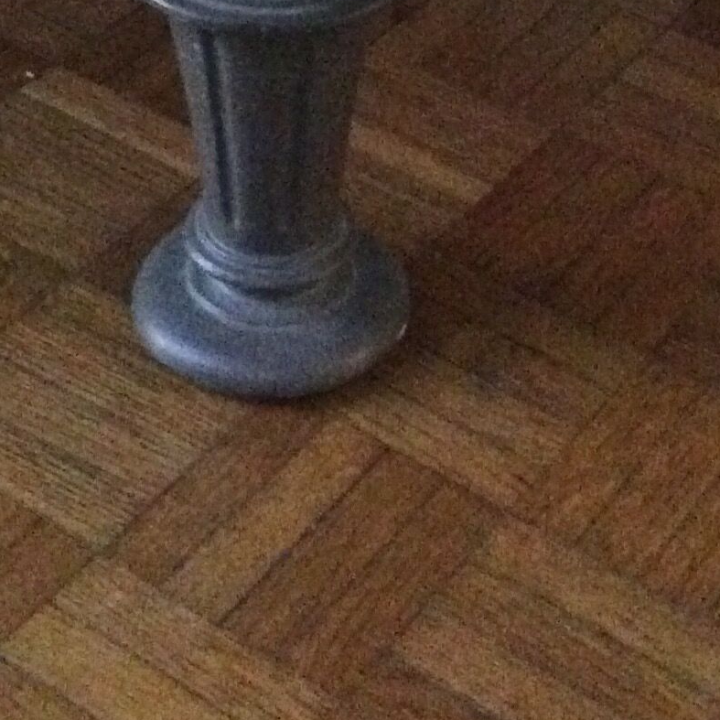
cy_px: 21
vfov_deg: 18.3
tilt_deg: -35.5
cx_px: 371
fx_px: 2188
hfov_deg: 18.7
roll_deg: -3.7
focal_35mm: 93
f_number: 2.4
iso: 800
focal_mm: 3.3
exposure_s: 1/17
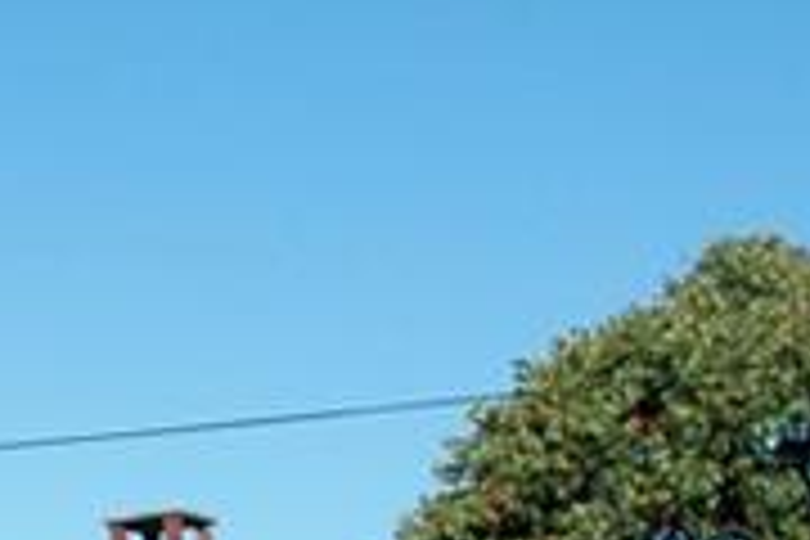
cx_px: -882
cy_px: 1134
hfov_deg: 11.7
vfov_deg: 8.4
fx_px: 3465
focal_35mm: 154
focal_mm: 18
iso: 100
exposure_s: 1/250
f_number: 8
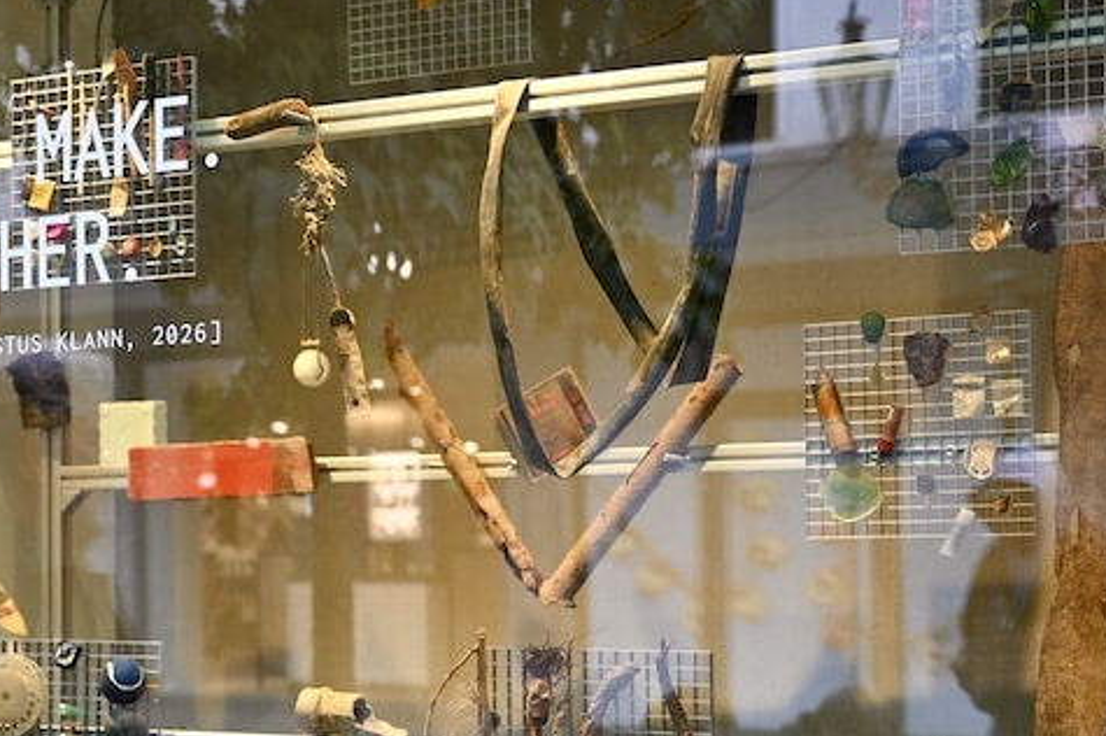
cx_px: 75
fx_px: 2517
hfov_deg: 24.0
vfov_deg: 16.6
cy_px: 507
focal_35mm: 82
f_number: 2.8
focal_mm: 38
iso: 110
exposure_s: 1/100
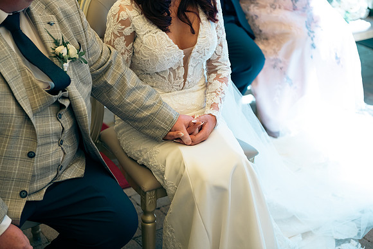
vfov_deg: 19.5
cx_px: 186
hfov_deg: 28.8
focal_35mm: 70
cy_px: 124
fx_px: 725
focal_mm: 70
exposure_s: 1/250
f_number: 3.5
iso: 250
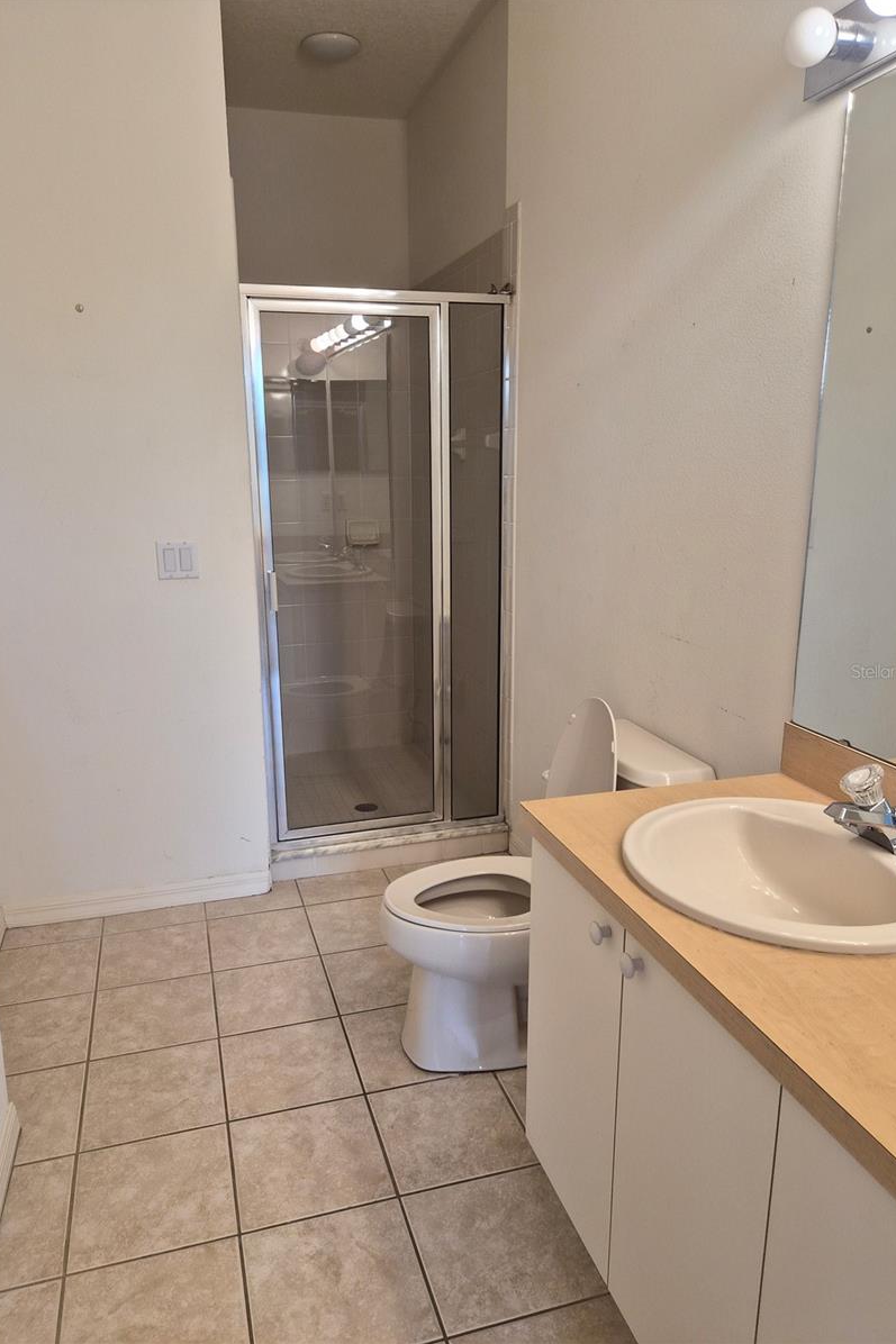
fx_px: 896
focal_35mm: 24
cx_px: 425
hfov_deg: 53.1
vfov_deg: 73.8
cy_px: 671
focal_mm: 5.4
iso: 160
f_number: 1.8
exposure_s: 1/120
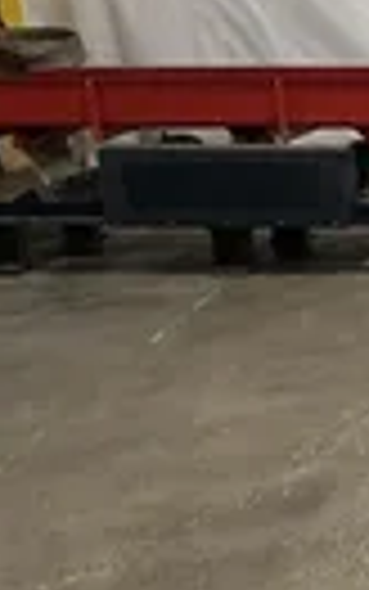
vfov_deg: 22.1
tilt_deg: -14.1
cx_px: 842
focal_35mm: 94
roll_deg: +0.5
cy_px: 266
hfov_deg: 11.8
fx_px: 1511
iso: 160
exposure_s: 1/60
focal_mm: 3
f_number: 1.8
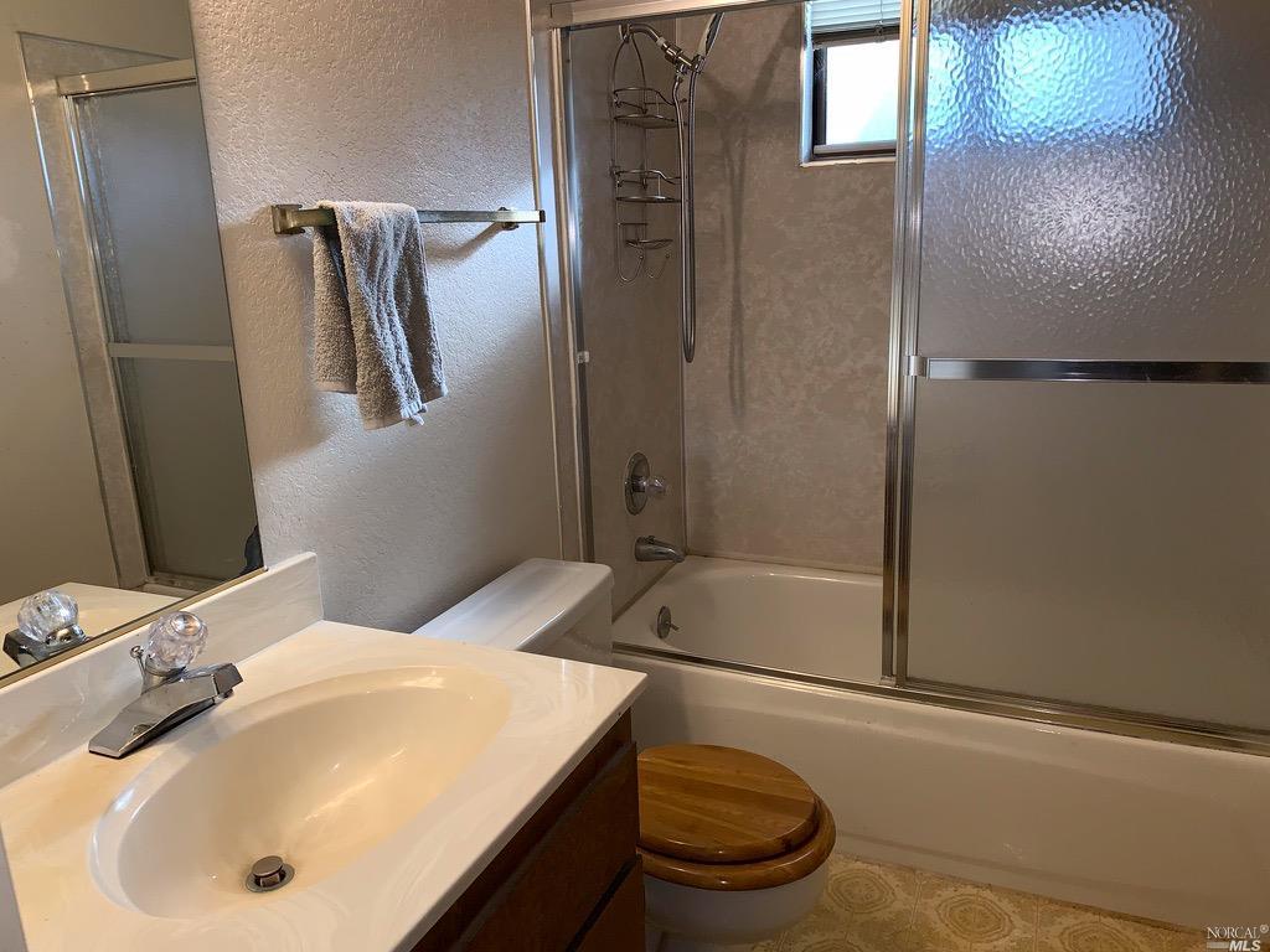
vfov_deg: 53.1
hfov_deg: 67.3
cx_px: 635
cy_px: 476
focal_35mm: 26
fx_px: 954
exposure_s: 1/120
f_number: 1.8
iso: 32
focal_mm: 4.25
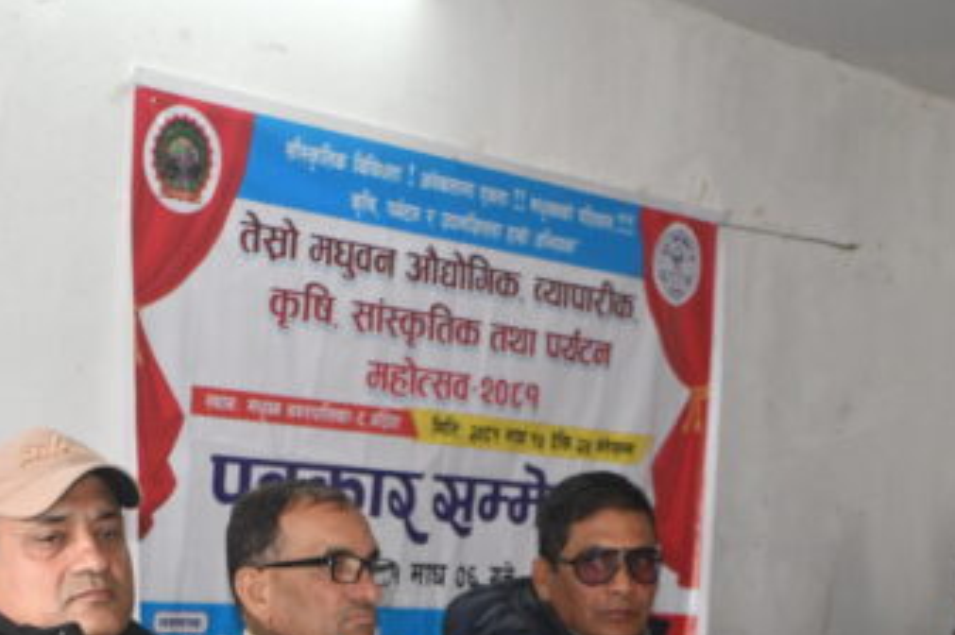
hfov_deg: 22.9
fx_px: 2359
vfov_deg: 15.0
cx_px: 428
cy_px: 675
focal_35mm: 89
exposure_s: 1/160
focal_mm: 26
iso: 2500
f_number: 3.8
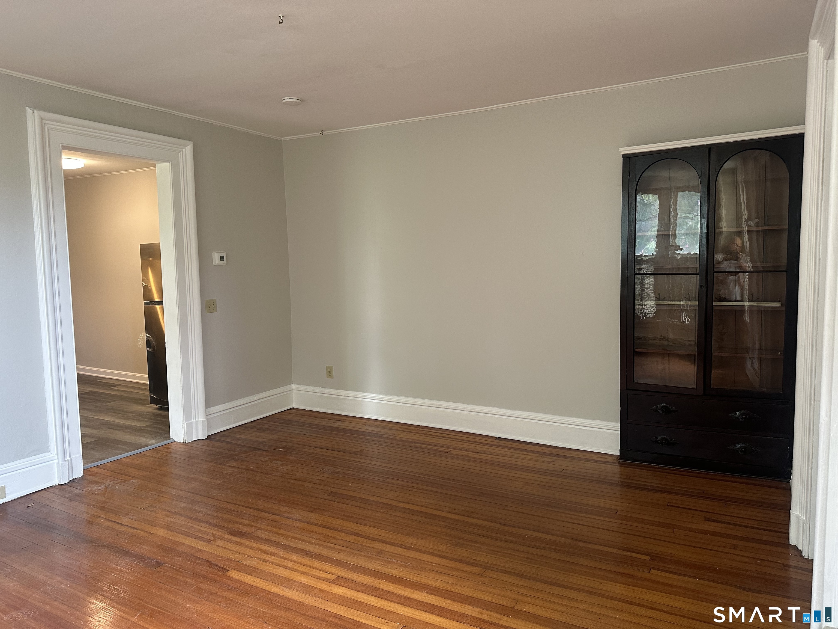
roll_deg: +0.9
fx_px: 581
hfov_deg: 71.6
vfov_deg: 56.8
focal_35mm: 24
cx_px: 419
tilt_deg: -4.8
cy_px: 314
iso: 200
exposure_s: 1/60
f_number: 1.78
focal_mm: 6.86
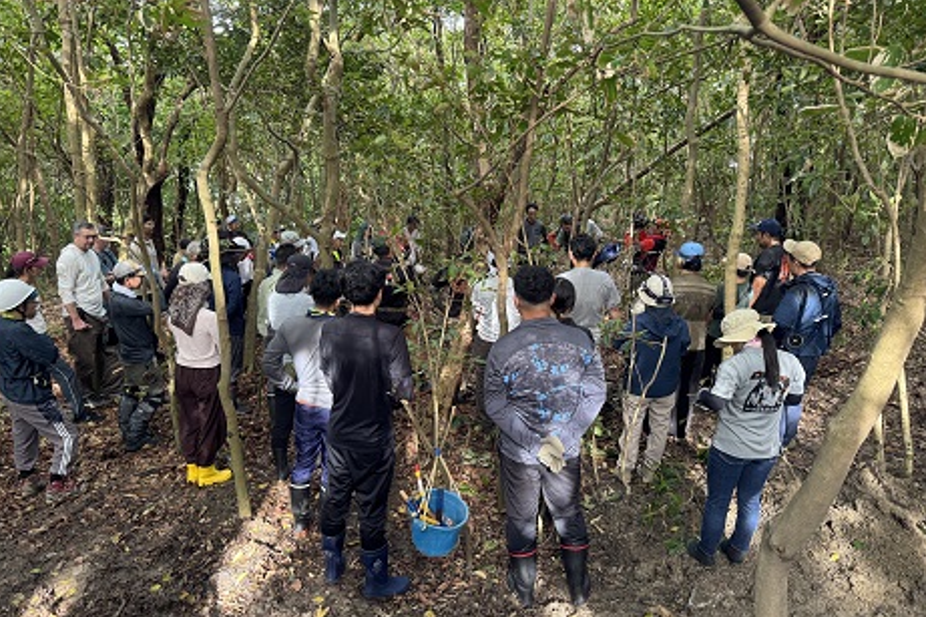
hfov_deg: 69.4
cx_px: 468
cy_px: 316
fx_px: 669
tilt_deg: -15.2
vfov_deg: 49.5
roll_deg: -2.8
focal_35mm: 26
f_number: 1.78
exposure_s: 1/98
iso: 200
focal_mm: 6.76
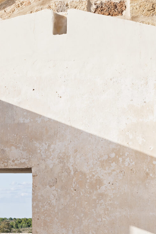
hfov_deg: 11.3
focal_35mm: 121
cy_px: 233
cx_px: 29
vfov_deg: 16.6
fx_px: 786
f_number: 6.3
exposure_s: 1/400
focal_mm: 35
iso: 100
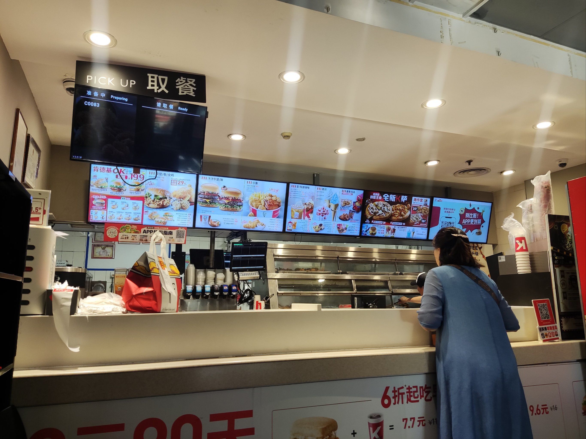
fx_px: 423
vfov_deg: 54.9
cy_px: 220
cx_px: 293
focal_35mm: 25
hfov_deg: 69.4
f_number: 1.79
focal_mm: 4.71
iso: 124
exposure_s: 1/59.9
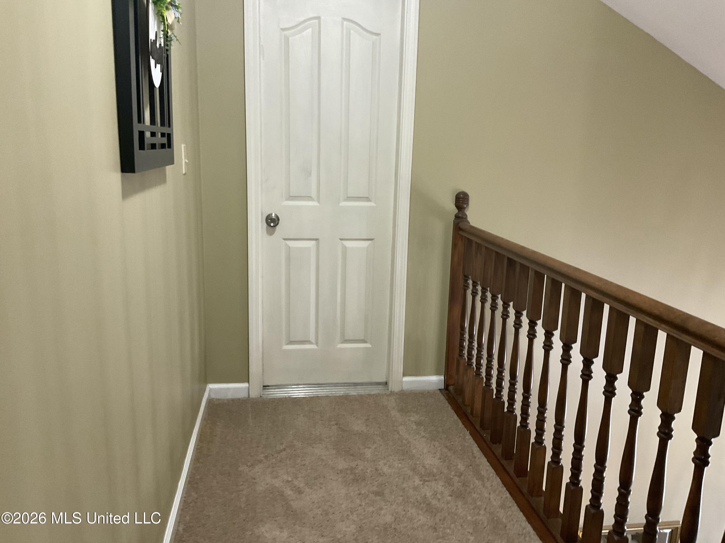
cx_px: 362
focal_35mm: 29
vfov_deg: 48.2
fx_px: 607
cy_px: 272
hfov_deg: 61.7
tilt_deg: -13.9
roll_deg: -3.5
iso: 160
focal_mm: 3
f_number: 1.8
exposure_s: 1/60
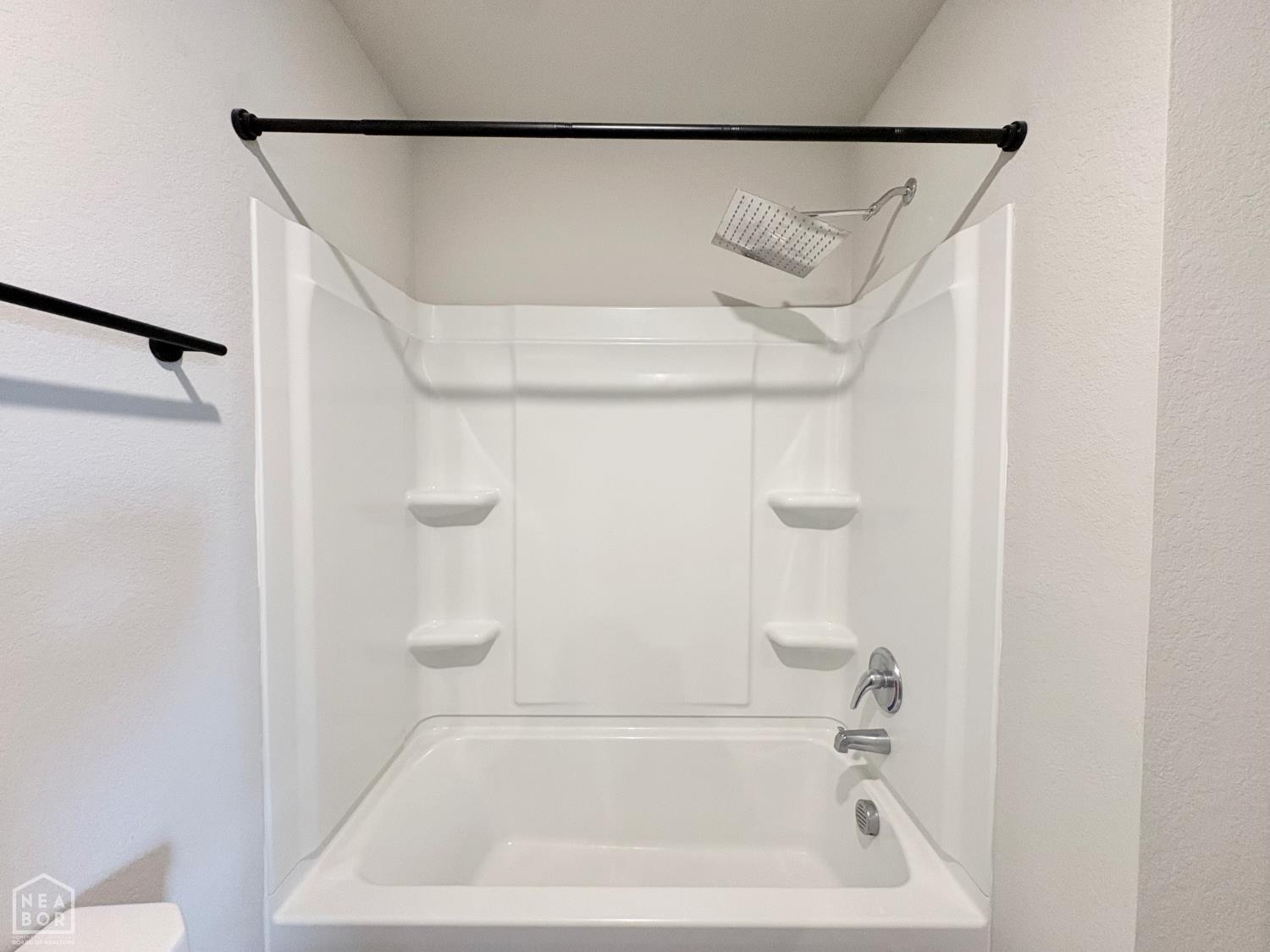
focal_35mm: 14
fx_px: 514
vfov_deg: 85.7
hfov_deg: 102.1
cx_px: 635
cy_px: 476
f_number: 2.2
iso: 250
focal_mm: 2.22
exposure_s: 1/60
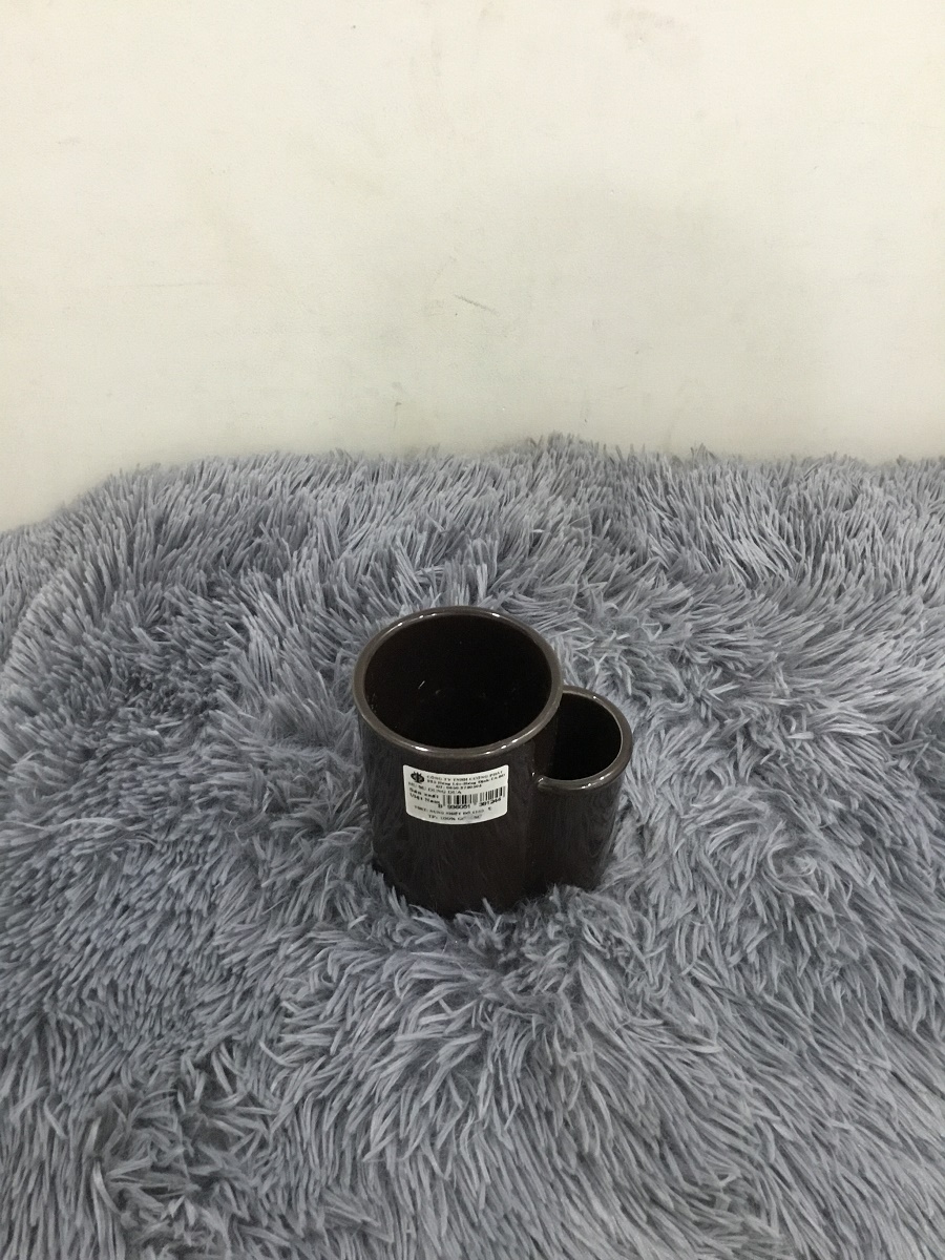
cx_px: 472
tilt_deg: -45.3
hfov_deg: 45.4
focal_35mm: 31
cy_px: 630
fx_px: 1128
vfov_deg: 58.4
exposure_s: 1/33
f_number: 2.4
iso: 200
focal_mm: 3.3
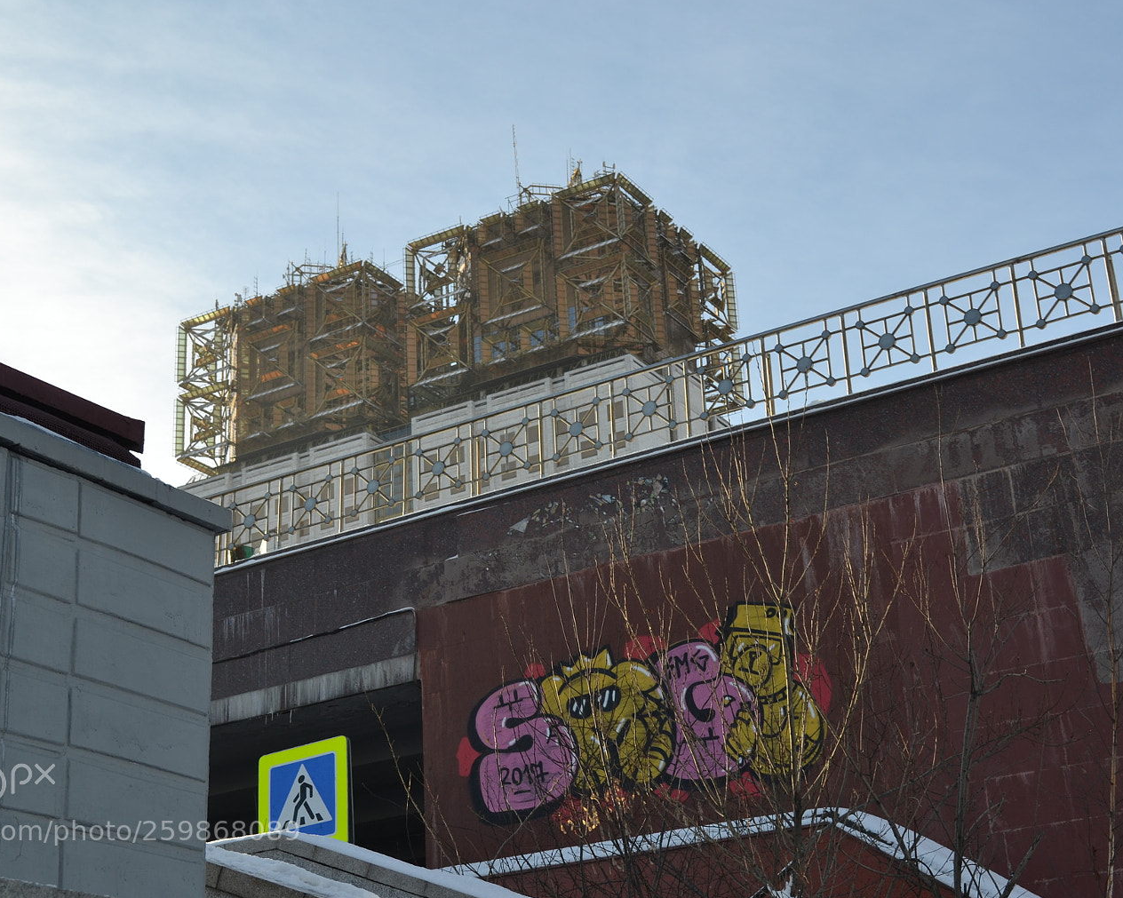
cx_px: 546
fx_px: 1894
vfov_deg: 26.7
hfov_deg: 33.0
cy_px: 427
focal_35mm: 57
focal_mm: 32
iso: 100
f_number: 7.1
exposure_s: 1/200
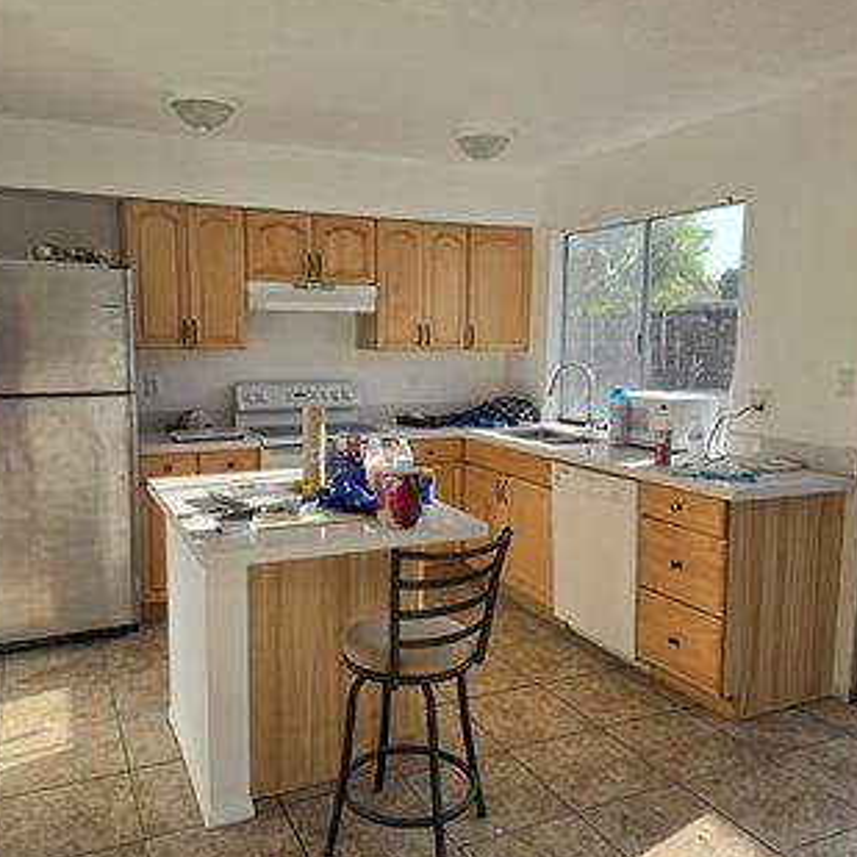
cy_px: 427
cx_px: 416
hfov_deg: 57.3
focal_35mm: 28
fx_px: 784
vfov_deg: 57.3
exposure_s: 1/2797
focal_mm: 6.5
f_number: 1.4
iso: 64
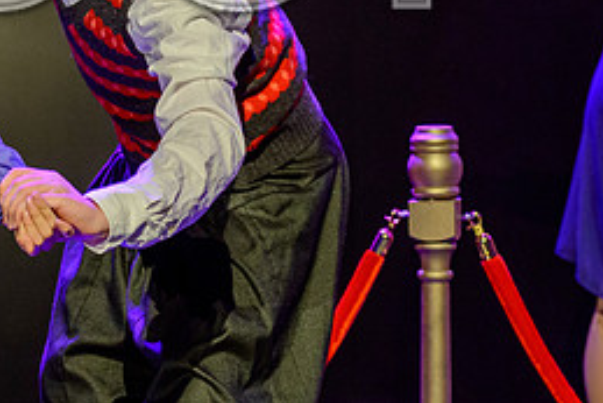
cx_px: 344
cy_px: 90
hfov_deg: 7.3
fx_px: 4743
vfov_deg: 4.9
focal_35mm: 283
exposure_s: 1/100
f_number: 4
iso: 2000
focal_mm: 82
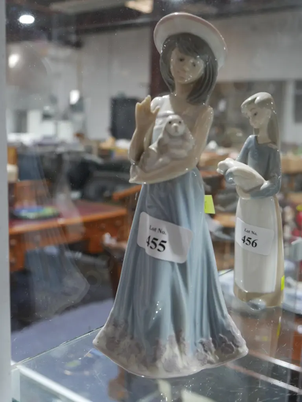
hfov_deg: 34.3
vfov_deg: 44.8
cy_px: 201
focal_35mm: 42
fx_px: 489
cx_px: 151
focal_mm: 21
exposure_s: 1/60
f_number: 4.6
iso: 800
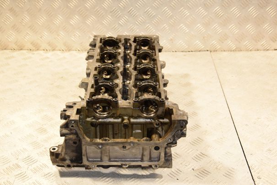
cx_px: 132
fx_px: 416
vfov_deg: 25.1
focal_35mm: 54
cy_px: 90
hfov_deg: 36.9
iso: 800
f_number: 5
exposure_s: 1/200
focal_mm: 34
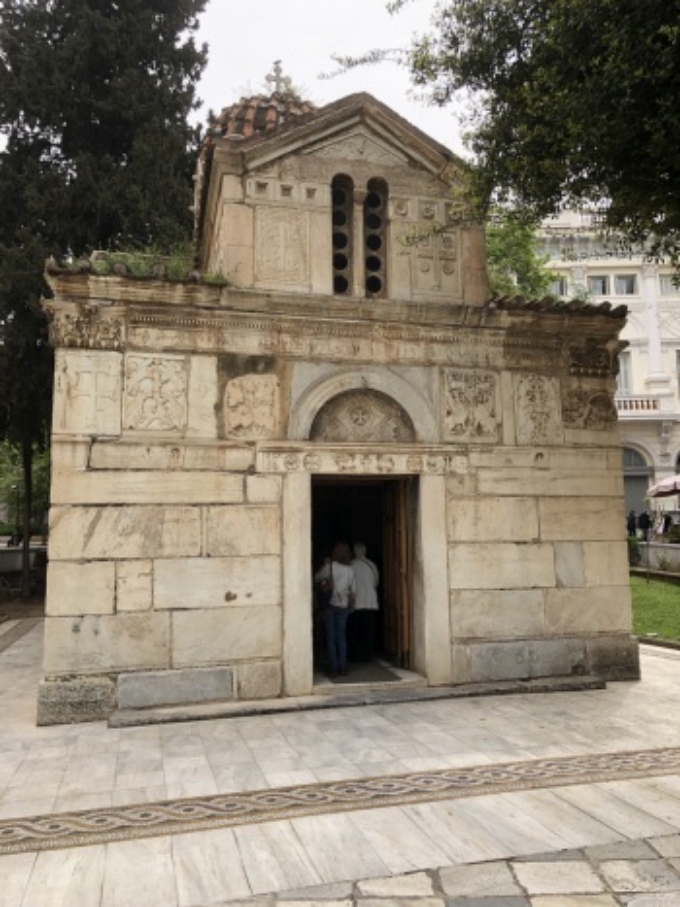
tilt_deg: +8.5
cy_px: 454
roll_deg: -0.5
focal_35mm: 28
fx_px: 734
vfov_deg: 63.5
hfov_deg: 49.7
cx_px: 340
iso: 20
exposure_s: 1/787
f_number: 1.8
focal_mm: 4
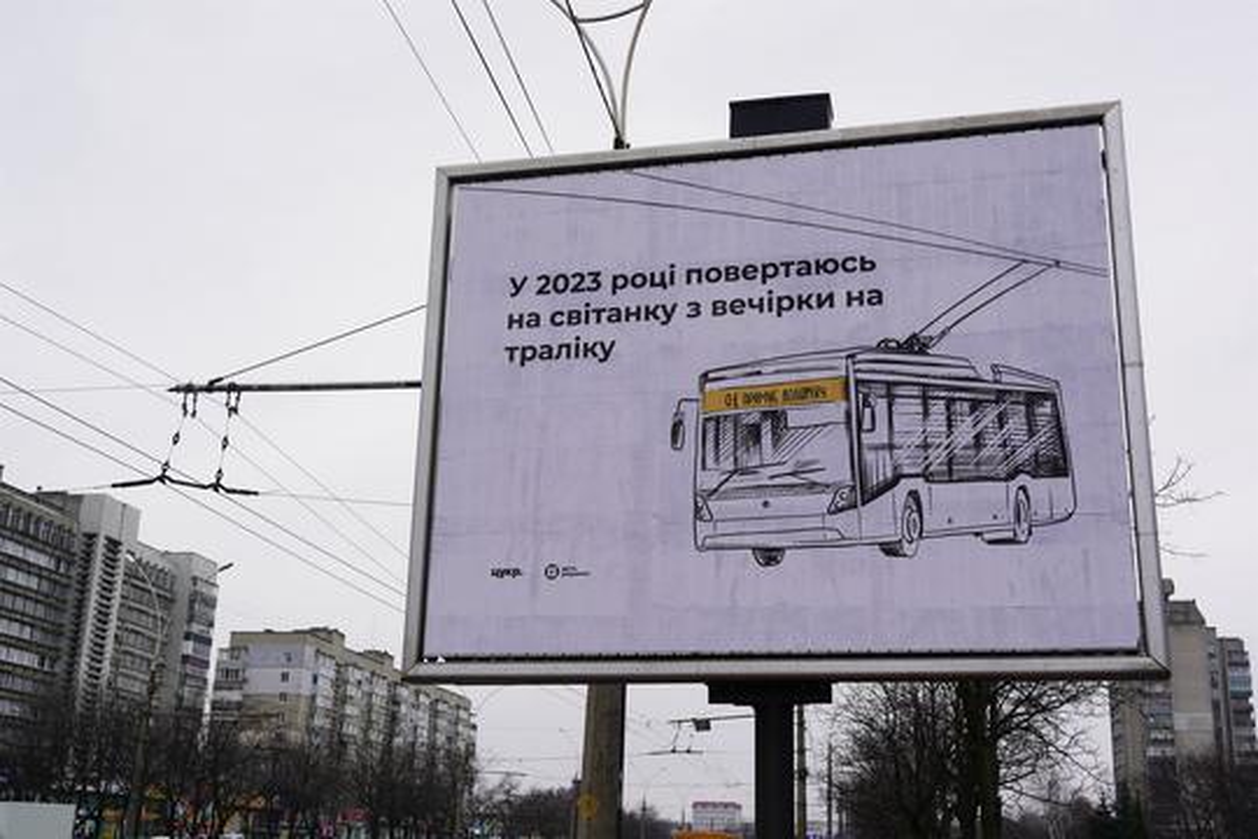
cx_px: 629
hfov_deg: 48.5
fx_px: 1398
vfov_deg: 33.4
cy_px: 420
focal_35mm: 40
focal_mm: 40
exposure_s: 1/80
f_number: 6.3
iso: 100
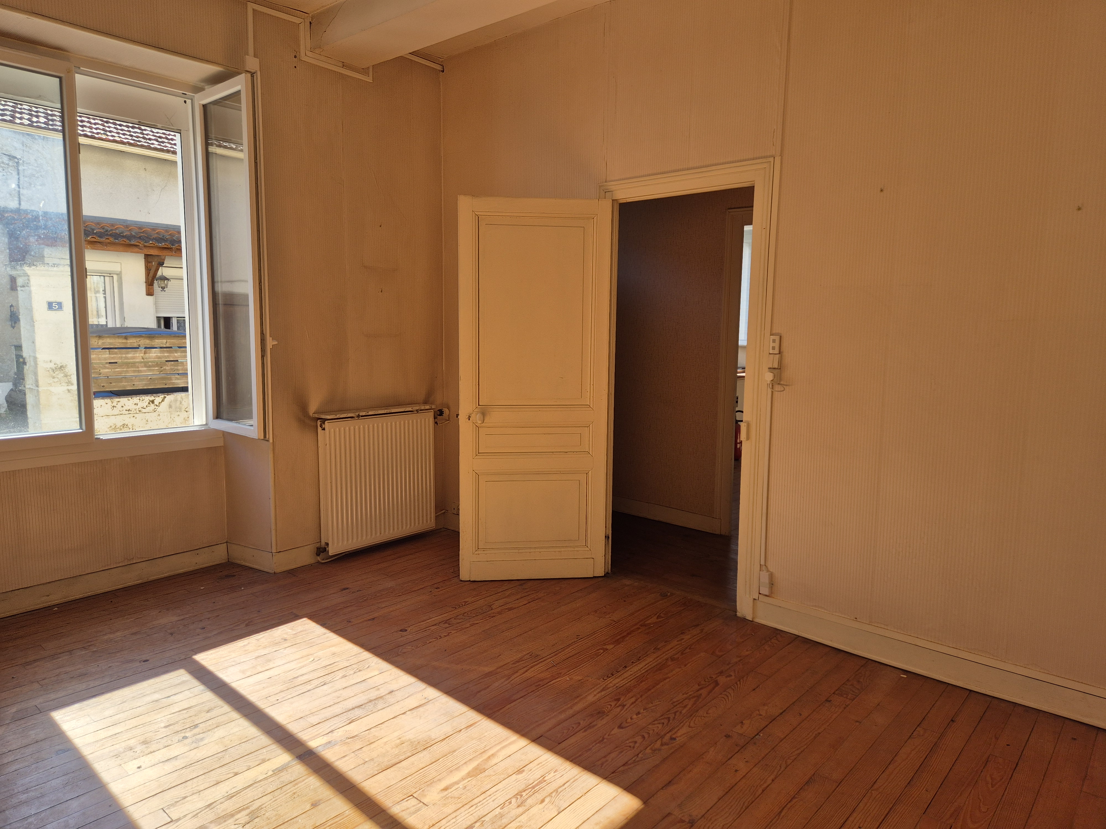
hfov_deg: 73.9
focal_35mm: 23
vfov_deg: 58.9
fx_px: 735
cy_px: 414
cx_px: 553
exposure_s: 1/434
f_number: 1.8
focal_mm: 5.4
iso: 25
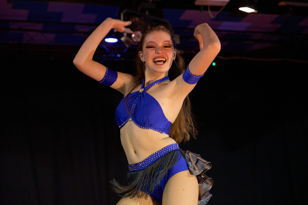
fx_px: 599
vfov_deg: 19.5
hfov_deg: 28.8
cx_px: 154
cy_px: 102
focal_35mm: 70
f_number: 4
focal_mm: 70
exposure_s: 1/500
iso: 8000
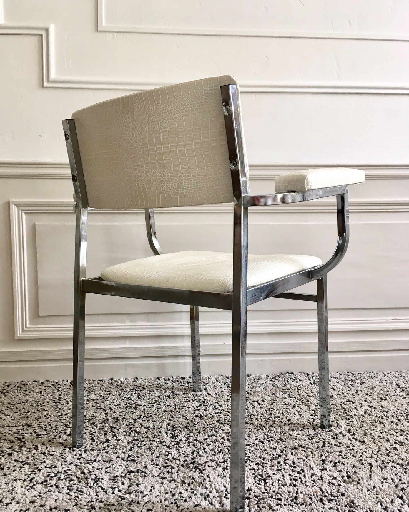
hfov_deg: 47.1
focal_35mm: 31
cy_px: 268
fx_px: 469
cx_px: 202
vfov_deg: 57.2
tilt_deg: -5.2
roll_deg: -0.2
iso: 64
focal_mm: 4.15
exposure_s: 1/33
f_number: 2.2
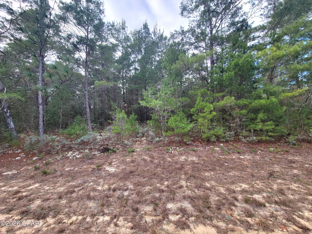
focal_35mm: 13
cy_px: 117
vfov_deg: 89.9
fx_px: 117
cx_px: 156
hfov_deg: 106.2
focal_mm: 2.2
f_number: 2.2
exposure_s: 1/400
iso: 50
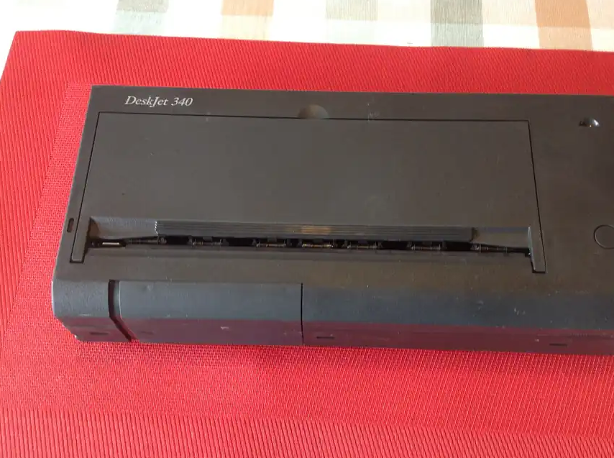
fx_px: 726
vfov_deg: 35.0
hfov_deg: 45.8
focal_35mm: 41
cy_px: 251
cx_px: 326
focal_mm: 4.28
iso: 100
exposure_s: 1/15
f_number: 2.4
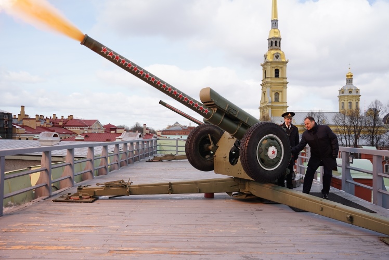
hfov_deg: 58.4
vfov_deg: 41.0
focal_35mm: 32
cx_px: 194
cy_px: 130
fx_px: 348
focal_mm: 32.2
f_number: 4
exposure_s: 1/3200
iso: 640
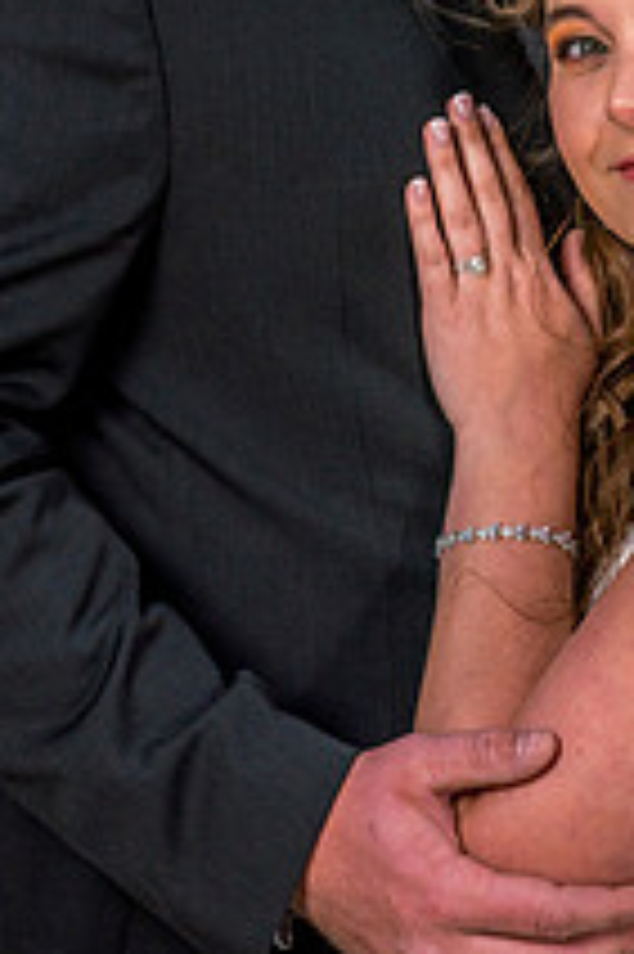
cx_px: 454
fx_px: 5900
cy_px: 90
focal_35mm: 223
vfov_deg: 9.2
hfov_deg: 6.1
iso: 250
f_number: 4.5
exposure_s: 1/2000
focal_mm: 70
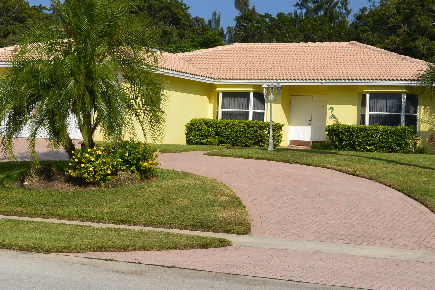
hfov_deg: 27.3
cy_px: 152
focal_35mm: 74
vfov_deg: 18.4
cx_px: 185
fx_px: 894
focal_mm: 21.1
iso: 160
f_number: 5.6
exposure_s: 1/1600
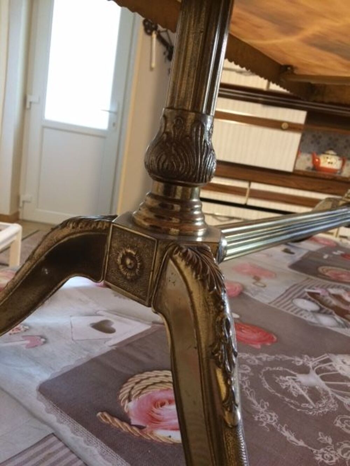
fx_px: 391
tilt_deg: -13.0
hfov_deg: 48.2
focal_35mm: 29
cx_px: 175
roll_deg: -7.5
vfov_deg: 61.7
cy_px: 233
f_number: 2.2
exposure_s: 1/33
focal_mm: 4.15
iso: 400
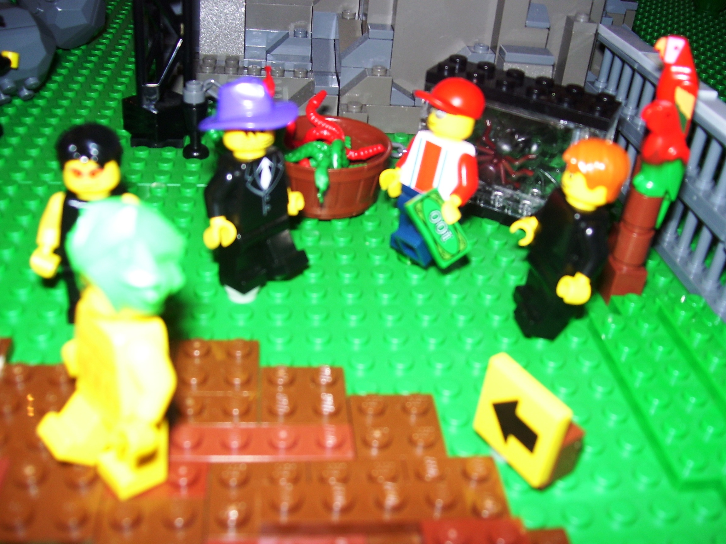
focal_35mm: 36
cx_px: 363
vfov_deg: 39.7
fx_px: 755
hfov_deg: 51.4
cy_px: 272
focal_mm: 6
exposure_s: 1/60
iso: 80
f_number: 2.7
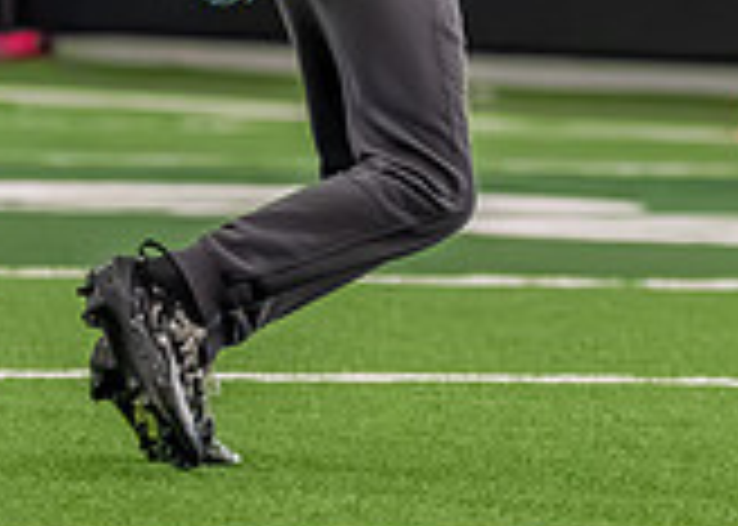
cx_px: 201
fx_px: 14771
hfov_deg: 2.9
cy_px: -72
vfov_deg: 2.0
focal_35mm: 705
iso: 6400
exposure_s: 1/1000
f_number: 2.8
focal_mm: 110
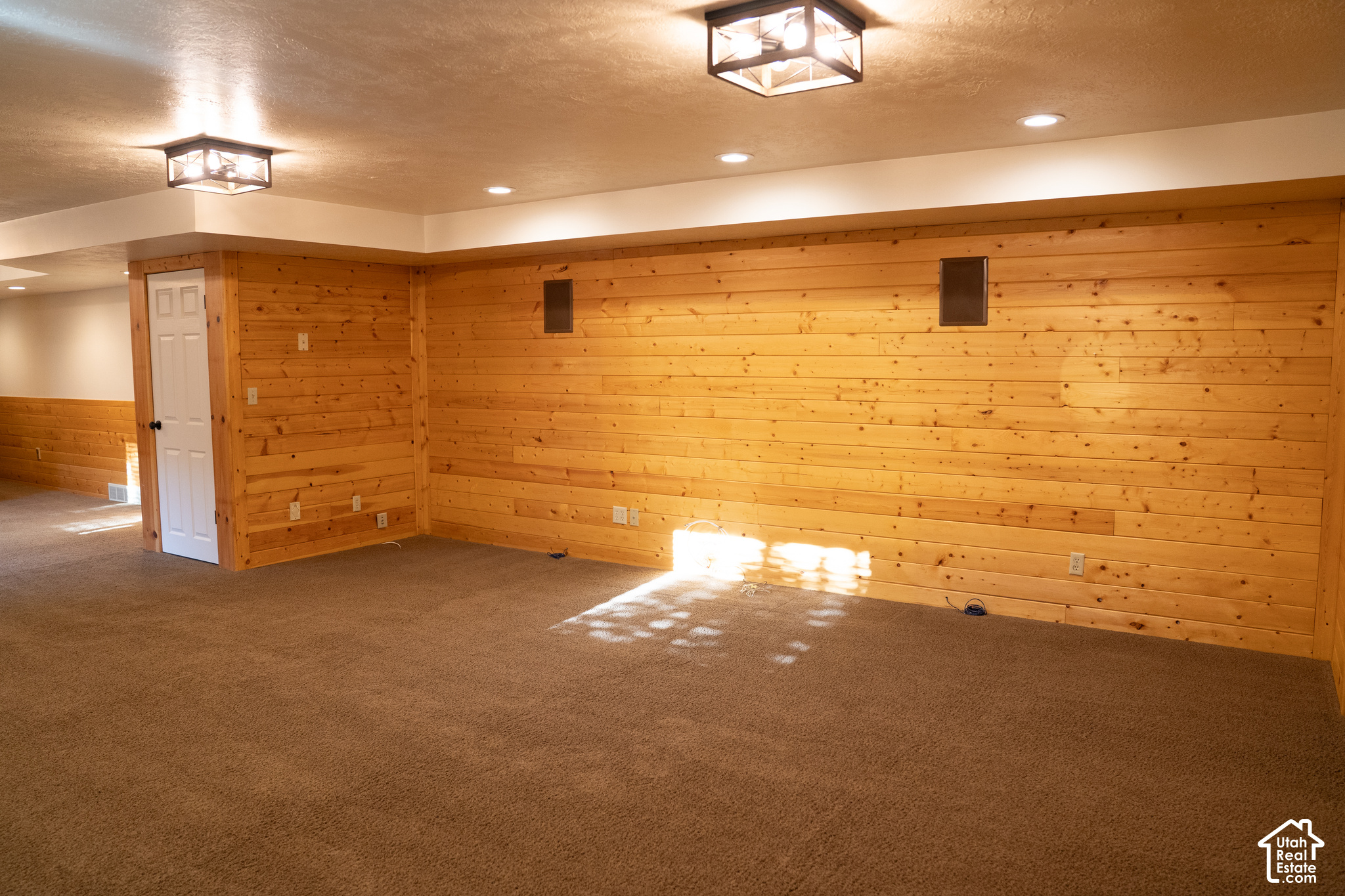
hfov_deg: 72.9
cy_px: 448
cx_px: 672
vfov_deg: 52.4
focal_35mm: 24
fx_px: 911
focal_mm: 24
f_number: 3.2
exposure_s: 1/160
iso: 1600
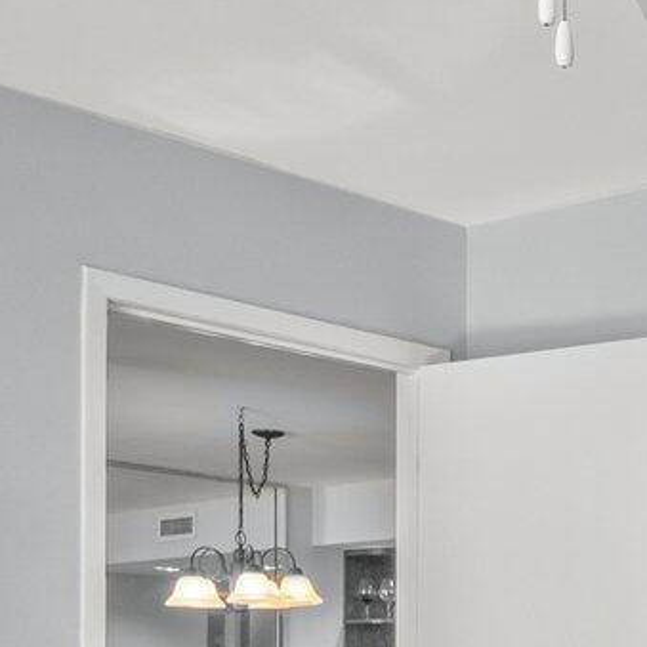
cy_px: 715
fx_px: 1628
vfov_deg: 21.3
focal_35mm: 77
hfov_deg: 19.5
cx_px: 977
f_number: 9
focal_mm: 10
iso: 400
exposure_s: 1/15
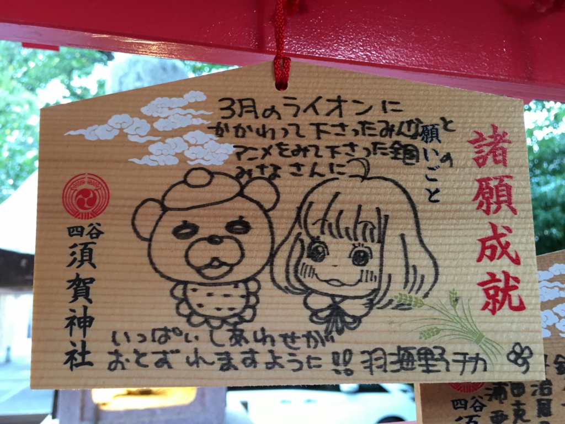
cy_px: 212
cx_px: 282
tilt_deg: +11.3
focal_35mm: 29
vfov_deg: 48.2
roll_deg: +0.0
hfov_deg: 61.7
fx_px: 473
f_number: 2.2
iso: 50
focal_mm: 4.15
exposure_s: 1/15
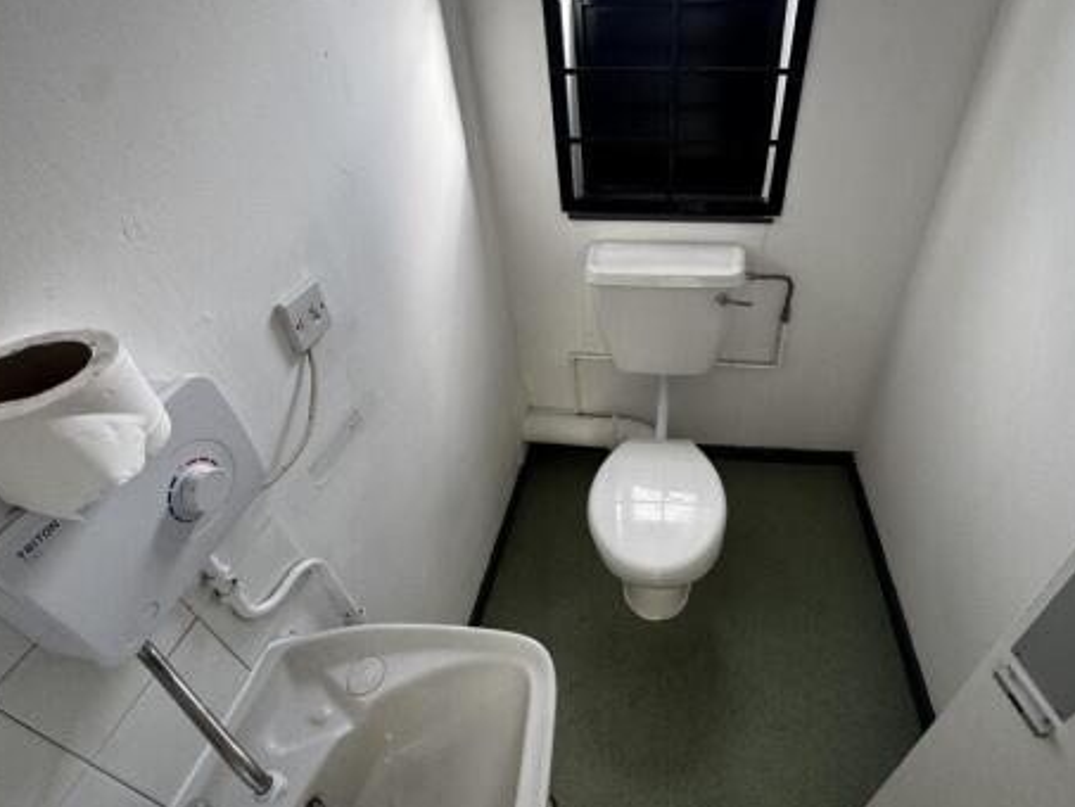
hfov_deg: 87.1
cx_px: 621
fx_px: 559
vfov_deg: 71.4
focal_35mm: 18
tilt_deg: -36.4
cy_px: 355
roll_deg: +1.9
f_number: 2.2
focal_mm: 2.22
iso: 125
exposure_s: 1/99
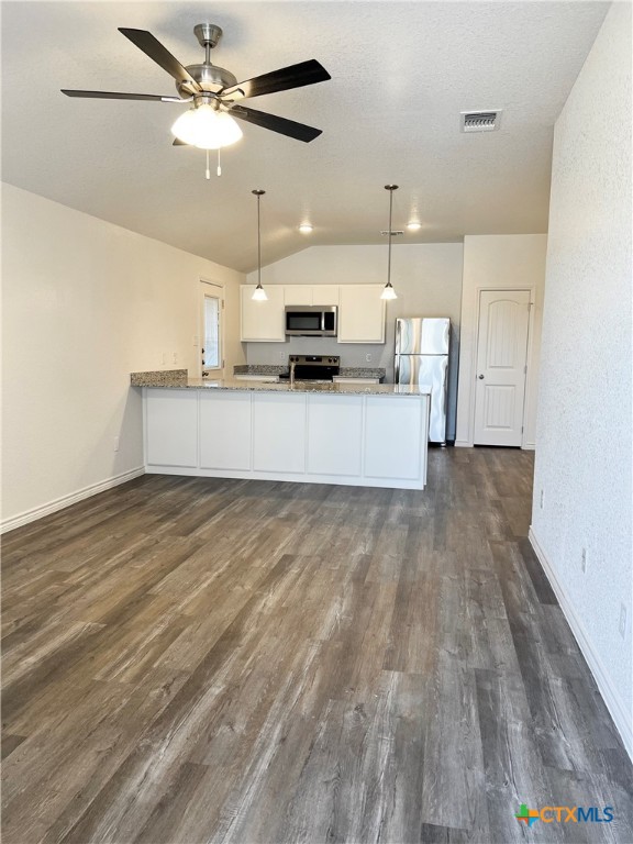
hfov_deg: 53.1
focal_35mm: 26
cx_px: 316
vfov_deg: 67.3
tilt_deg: -6.3
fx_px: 634
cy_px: 422
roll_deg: -0.3
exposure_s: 1/120
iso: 50
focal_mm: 5.7
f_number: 1.5
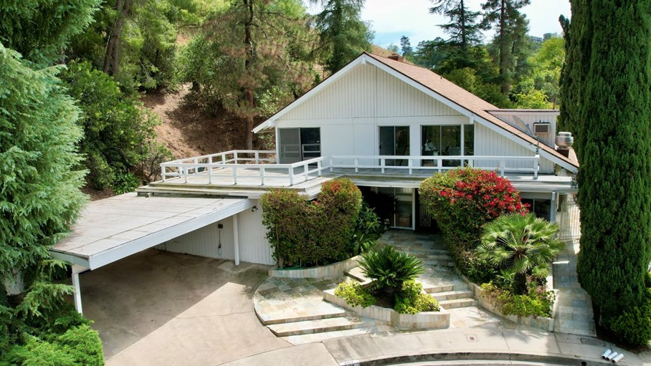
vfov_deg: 44.4
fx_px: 449
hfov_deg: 71.7
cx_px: 288
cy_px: 182
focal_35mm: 26
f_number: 2.8
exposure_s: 1/1600
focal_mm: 8.38
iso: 110
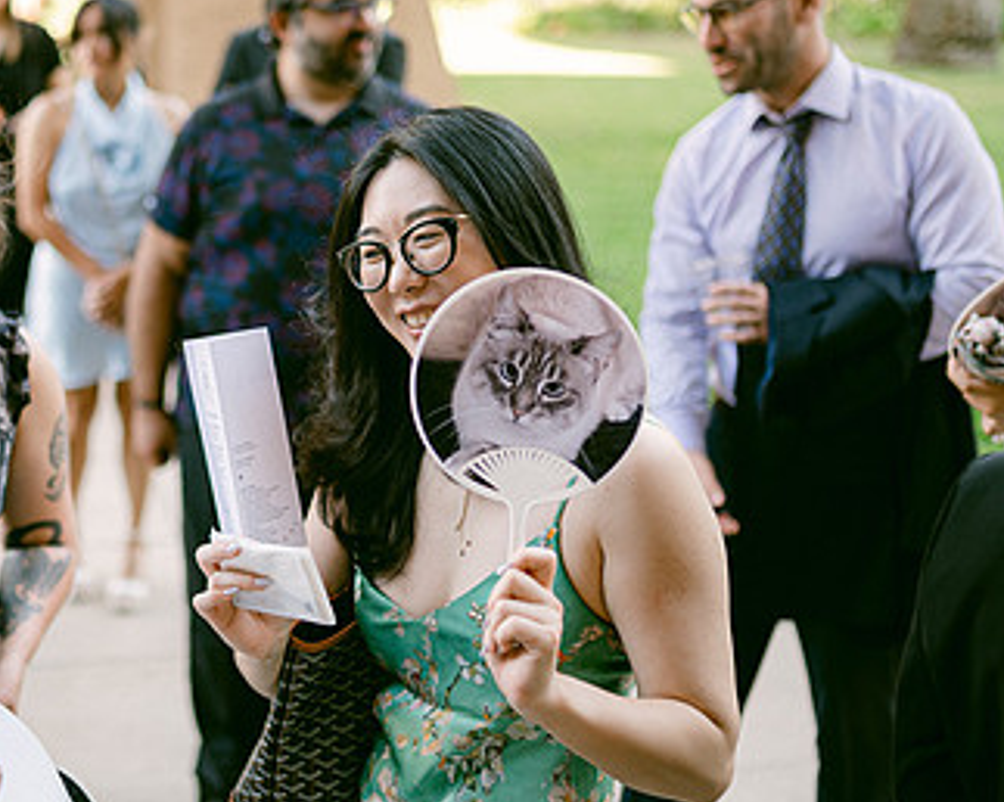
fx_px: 1752
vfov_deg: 25.8
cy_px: 413
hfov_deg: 31.3
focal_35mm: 59
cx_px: 221
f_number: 1.4
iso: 100
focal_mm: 35
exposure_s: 1/250
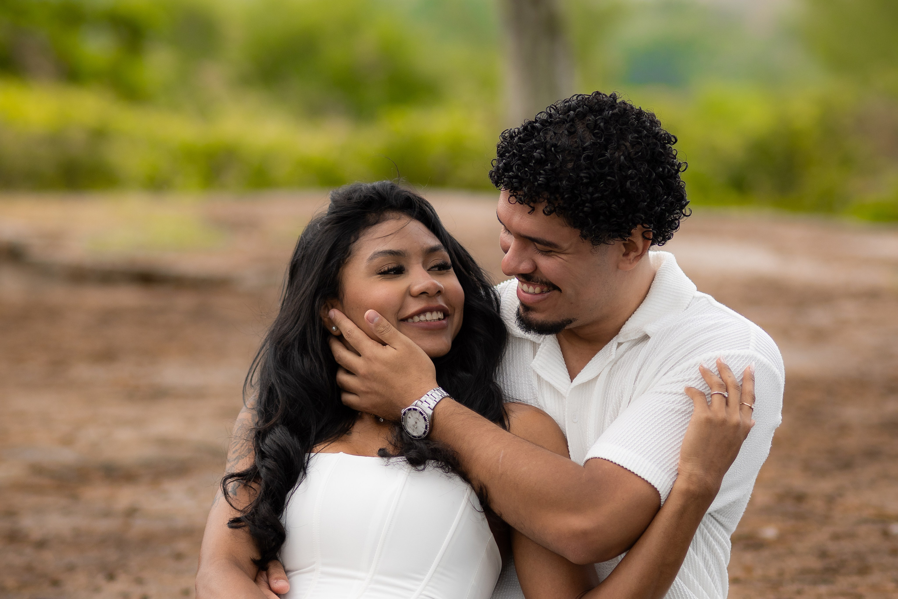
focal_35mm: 128
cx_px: 449
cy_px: 300
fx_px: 3180
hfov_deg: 16.1
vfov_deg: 10.8
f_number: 2.2
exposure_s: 1/640
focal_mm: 85
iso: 200
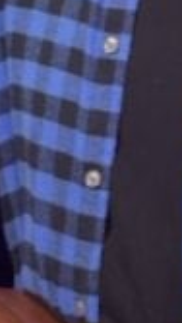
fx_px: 5368
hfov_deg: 1.9
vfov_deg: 3.4
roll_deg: +1.2
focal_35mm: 626
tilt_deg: -1.3
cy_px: -139
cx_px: 128
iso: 800
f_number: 2.8
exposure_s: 1/33
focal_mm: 15.66
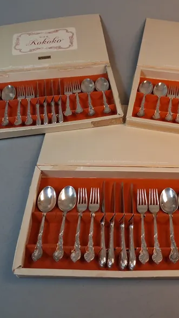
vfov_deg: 50.5
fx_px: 337
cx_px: 121
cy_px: 157
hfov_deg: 29.5
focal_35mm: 40
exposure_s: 1/100
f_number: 1.8
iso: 400
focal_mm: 4
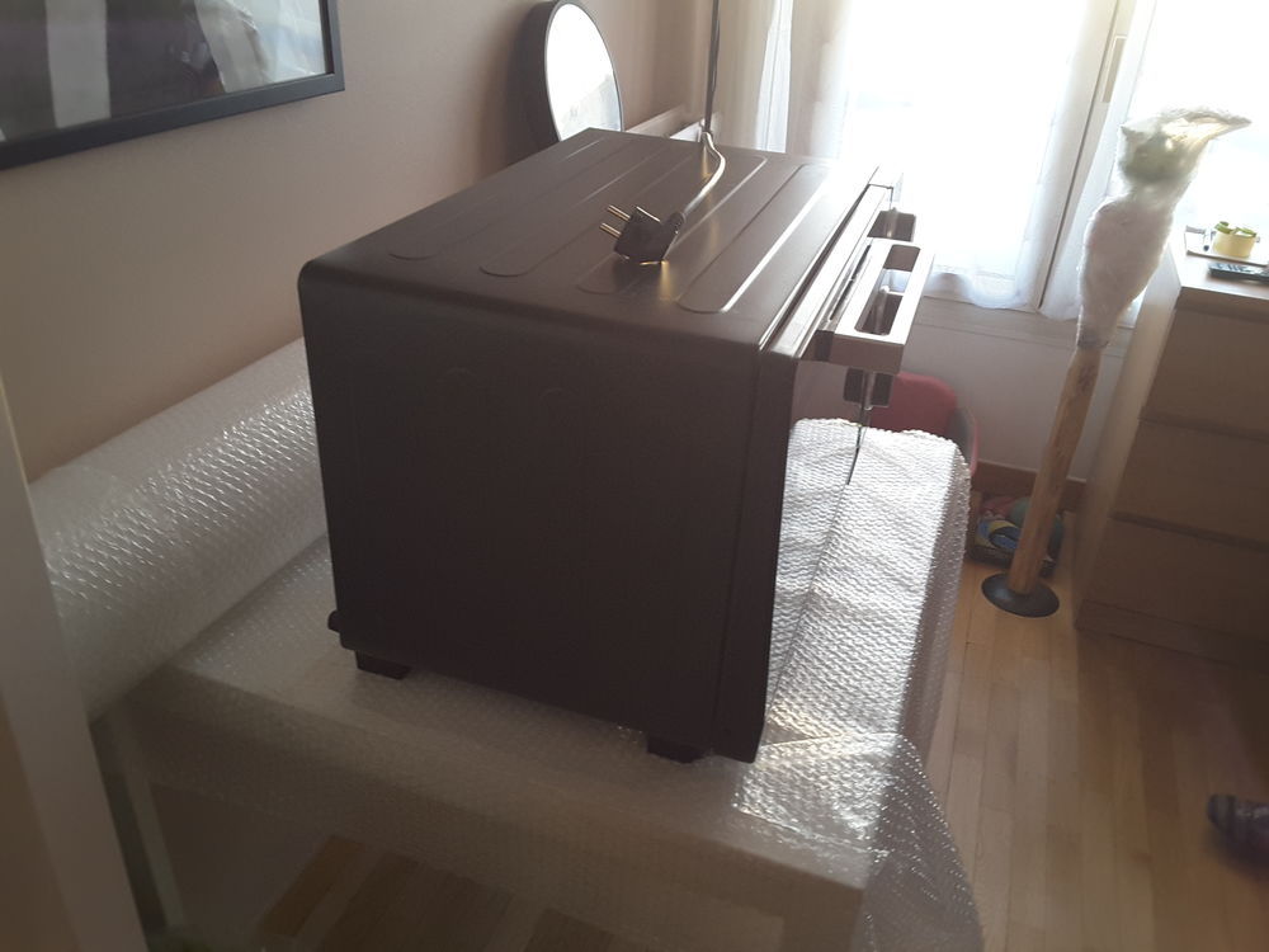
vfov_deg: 45.4
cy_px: 476
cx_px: 634
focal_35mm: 31
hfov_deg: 58.4
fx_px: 1136
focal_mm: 2.9
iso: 125
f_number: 1.9
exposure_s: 1/25
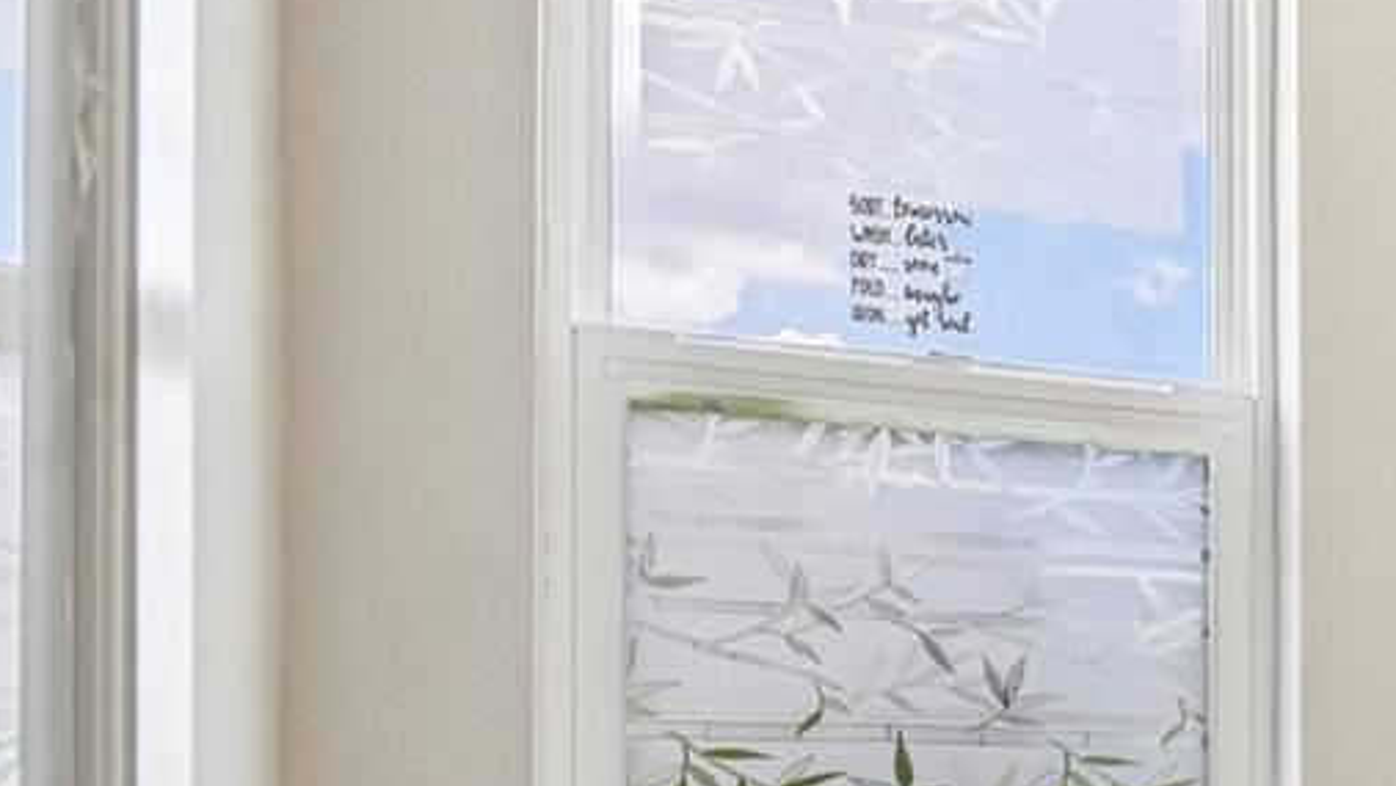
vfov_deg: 21.8
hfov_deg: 29.9
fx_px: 1962
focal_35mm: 53
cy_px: 789
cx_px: 1884
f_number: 8
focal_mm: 16
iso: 400
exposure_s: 1/100
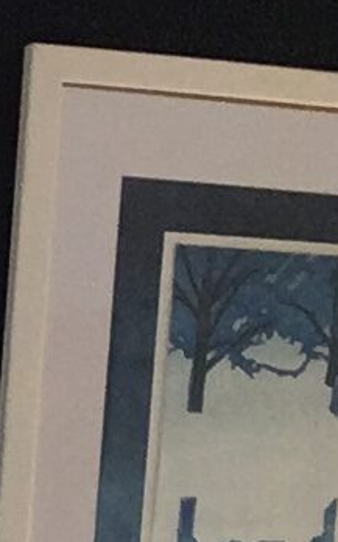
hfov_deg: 9.8
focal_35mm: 121
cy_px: 497
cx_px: -394
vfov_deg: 17.0
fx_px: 1786
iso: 160
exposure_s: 1/33
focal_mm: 2.15
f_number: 2.4
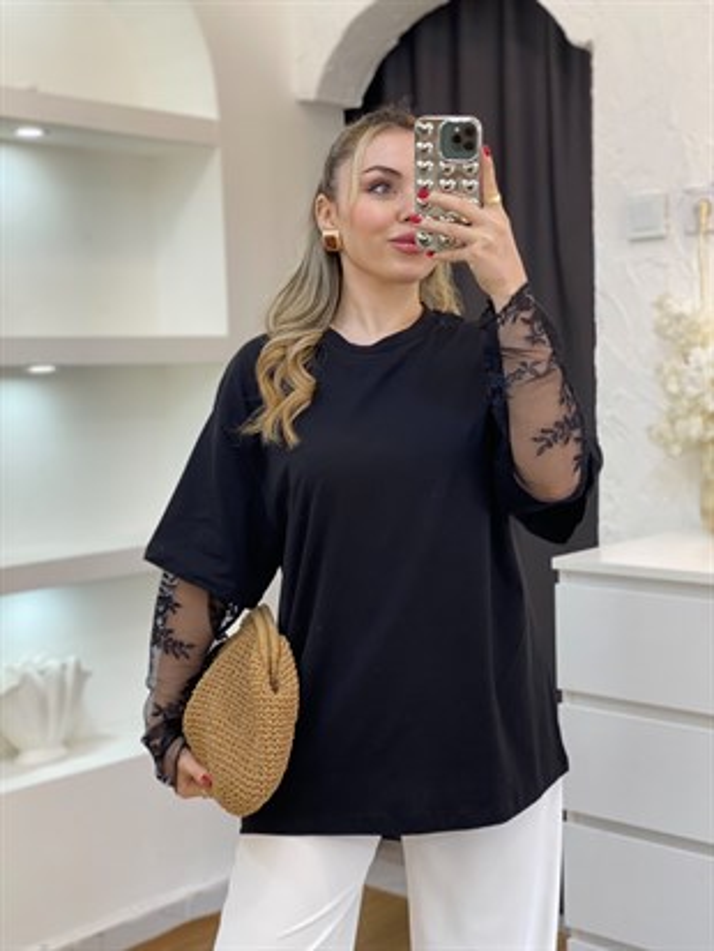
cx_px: 357
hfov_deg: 28.0
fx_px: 1429
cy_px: 476
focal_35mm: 52
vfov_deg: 36.8
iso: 80
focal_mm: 6
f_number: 2
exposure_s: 1/100
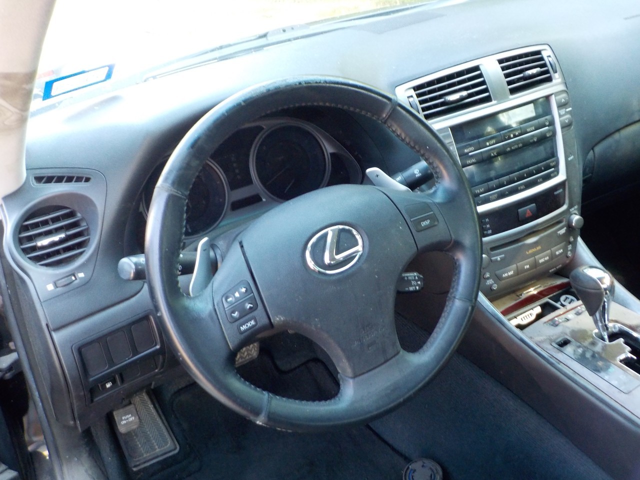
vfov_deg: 46.8
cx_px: 320
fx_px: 555
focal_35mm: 30
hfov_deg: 60.0
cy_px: 240
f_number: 3.3
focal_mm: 4.1
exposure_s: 1/30
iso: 280
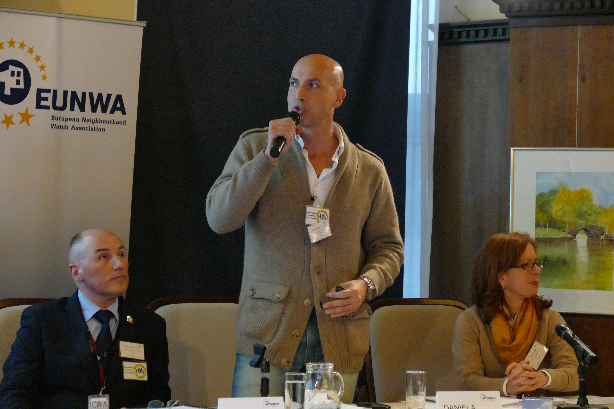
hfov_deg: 18.3
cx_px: 307
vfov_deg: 12.2
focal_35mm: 112
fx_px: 1910
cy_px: 204
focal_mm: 40.84
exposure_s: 1/125
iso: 3200
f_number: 3.9
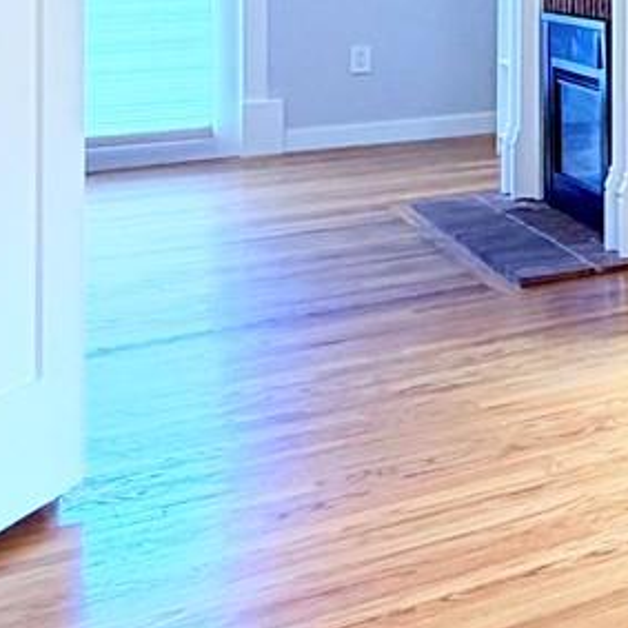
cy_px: -93
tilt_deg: +0.3
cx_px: 1358
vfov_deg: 22.9
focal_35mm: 70
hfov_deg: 16.5
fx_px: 1437
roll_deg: +0.6
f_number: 2.2
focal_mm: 2.22
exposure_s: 1/120
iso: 125
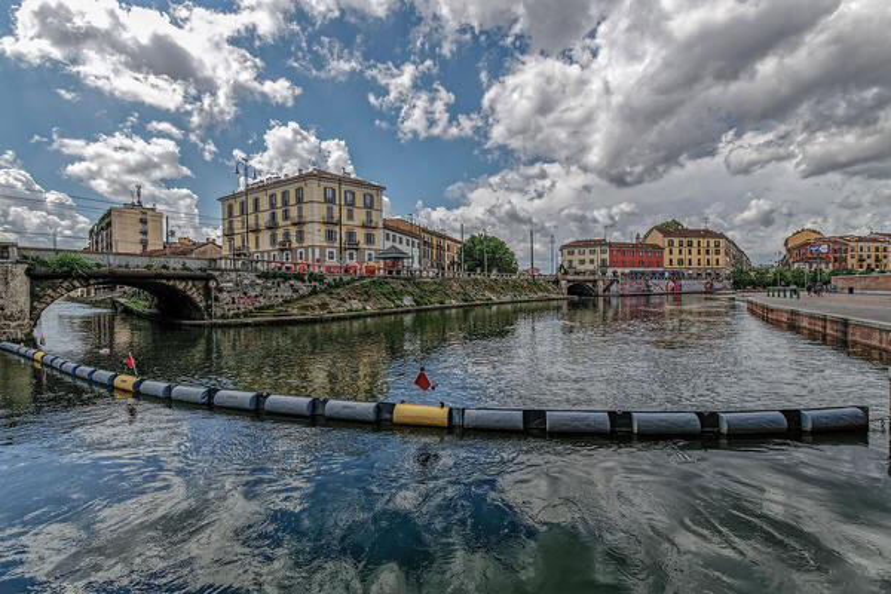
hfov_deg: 100.4
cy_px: 297
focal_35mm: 15
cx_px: 446
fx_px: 371
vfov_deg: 77.3
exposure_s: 1/400
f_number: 10
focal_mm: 15
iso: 200
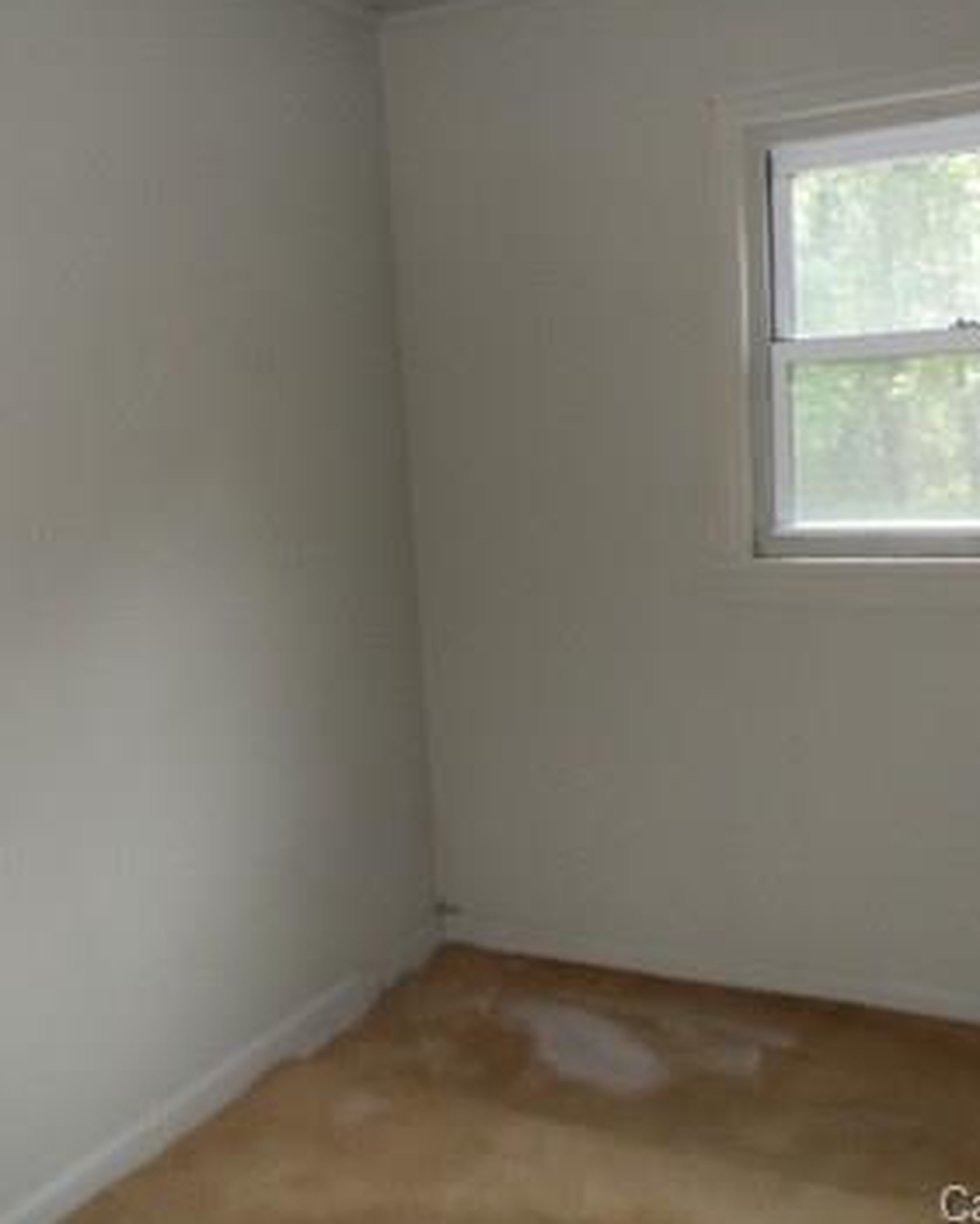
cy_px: 610
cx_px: 502
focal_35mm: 32
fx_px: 1160
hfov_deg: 45.8
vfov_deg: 55.6
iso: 200
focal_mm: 4
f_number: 3.2
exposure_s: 1/30
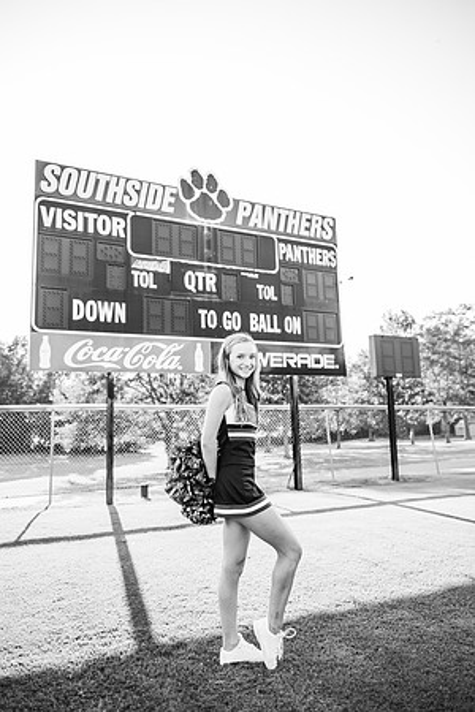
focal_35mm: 24
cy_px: 356
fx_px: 475
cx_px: 238
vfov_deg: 73.7
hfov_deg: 53.1
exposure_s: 1/800
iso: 200
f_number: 2.8
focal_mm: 24
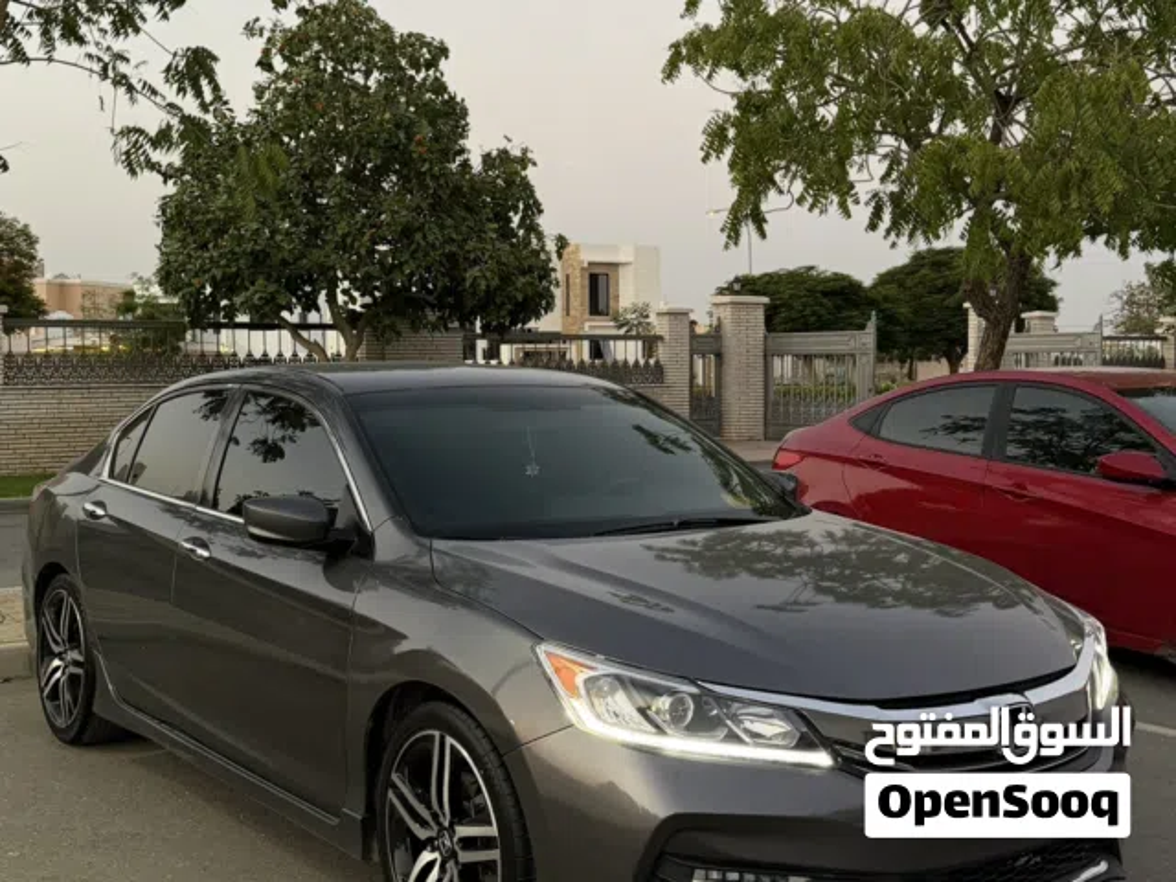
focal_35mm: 24
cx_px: 588
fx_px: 815
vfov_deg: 56.8
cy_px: 441
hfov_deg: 71.6
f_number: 1.78
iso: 320
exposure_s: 1/100
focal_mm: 6.76
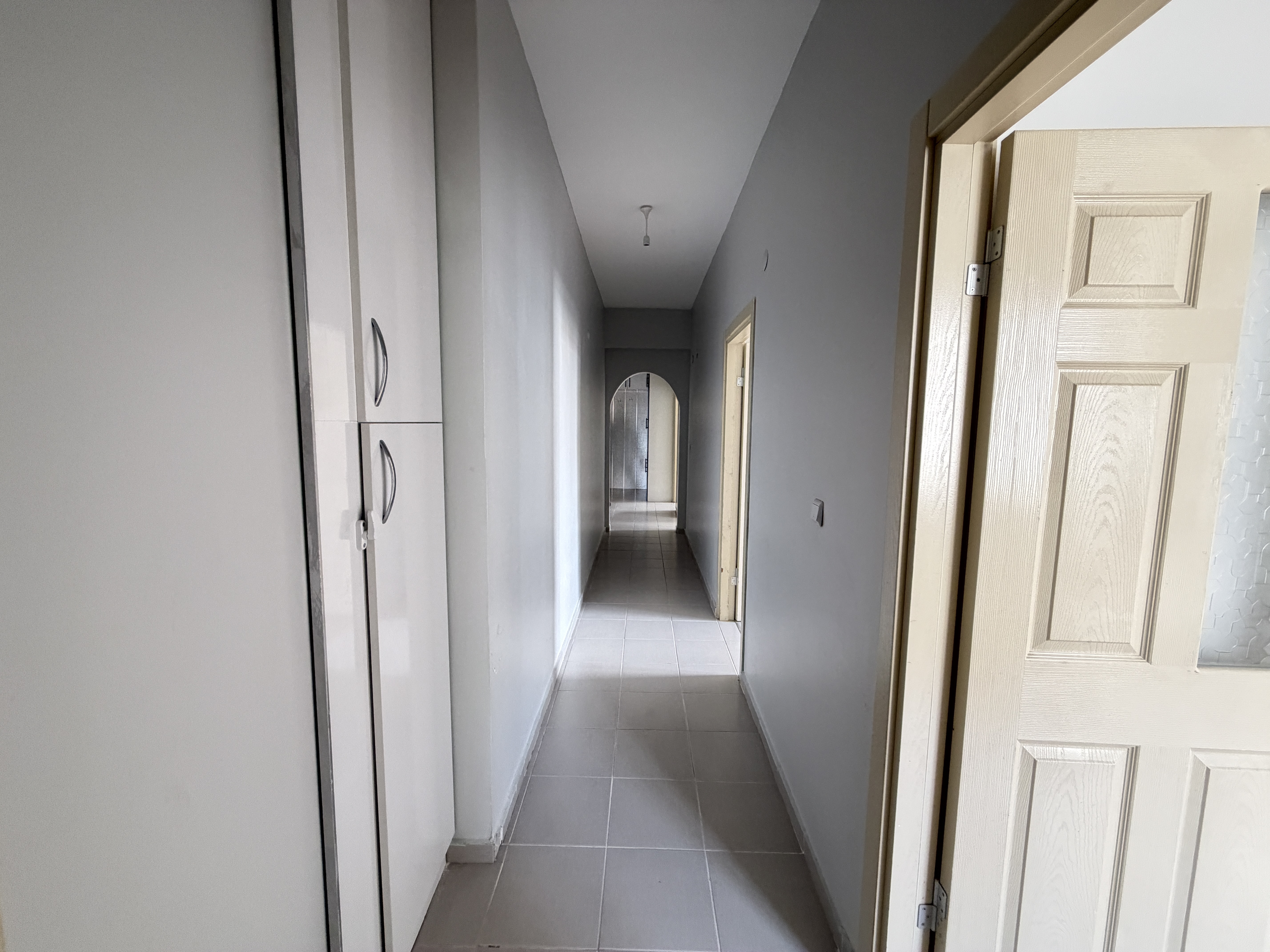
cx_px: 635
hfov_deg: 102.1
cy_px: 476
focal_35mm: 14
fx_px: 514
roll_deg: -0.4
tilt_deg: -6.1
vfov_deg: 85.7
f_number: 2.2
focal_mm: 2.22
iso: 400
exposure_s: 1/60
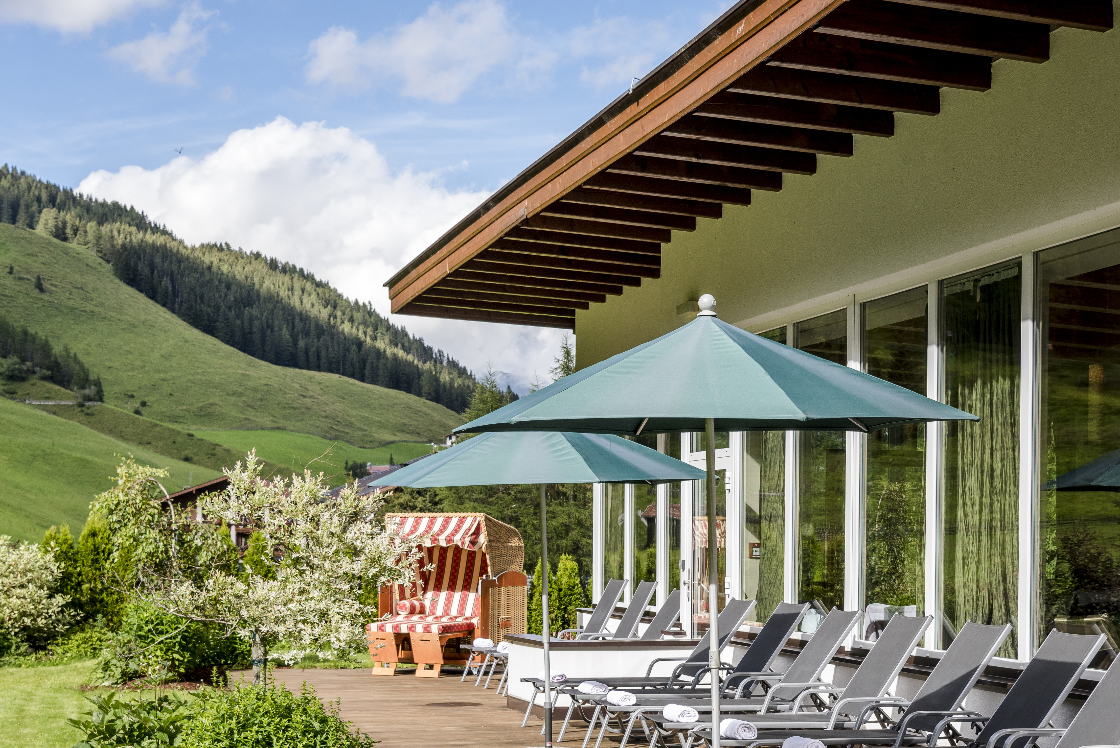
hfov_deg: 30.7
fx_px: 2023
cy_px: 565
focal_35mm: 65
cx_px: 738
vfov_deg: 20.8
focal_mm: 40
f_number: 8
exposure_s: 1/400
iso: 250
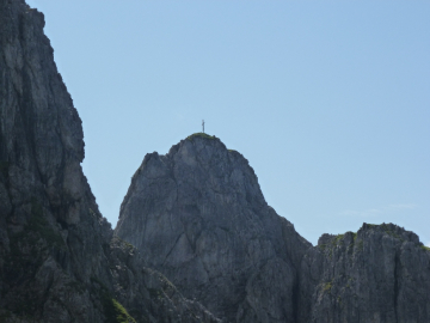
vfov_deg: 11.3
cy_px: 162
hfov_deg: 15.1
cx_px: 215
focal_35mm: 131
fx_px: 1627
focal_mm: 23.4
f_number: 5.6
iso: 160
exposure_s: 1/640
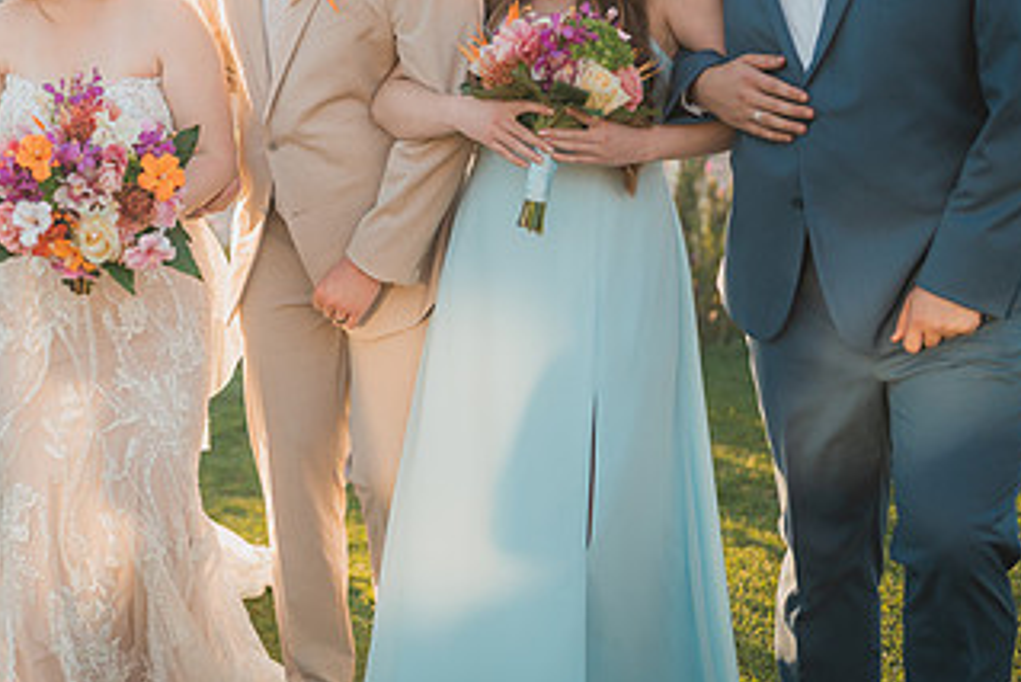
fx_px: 2582
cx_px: 128
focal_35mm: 91
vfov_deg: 14.9
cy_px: 130
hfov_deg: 21.9
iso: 200
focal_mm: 50
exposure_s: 1/3200
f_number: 1.2
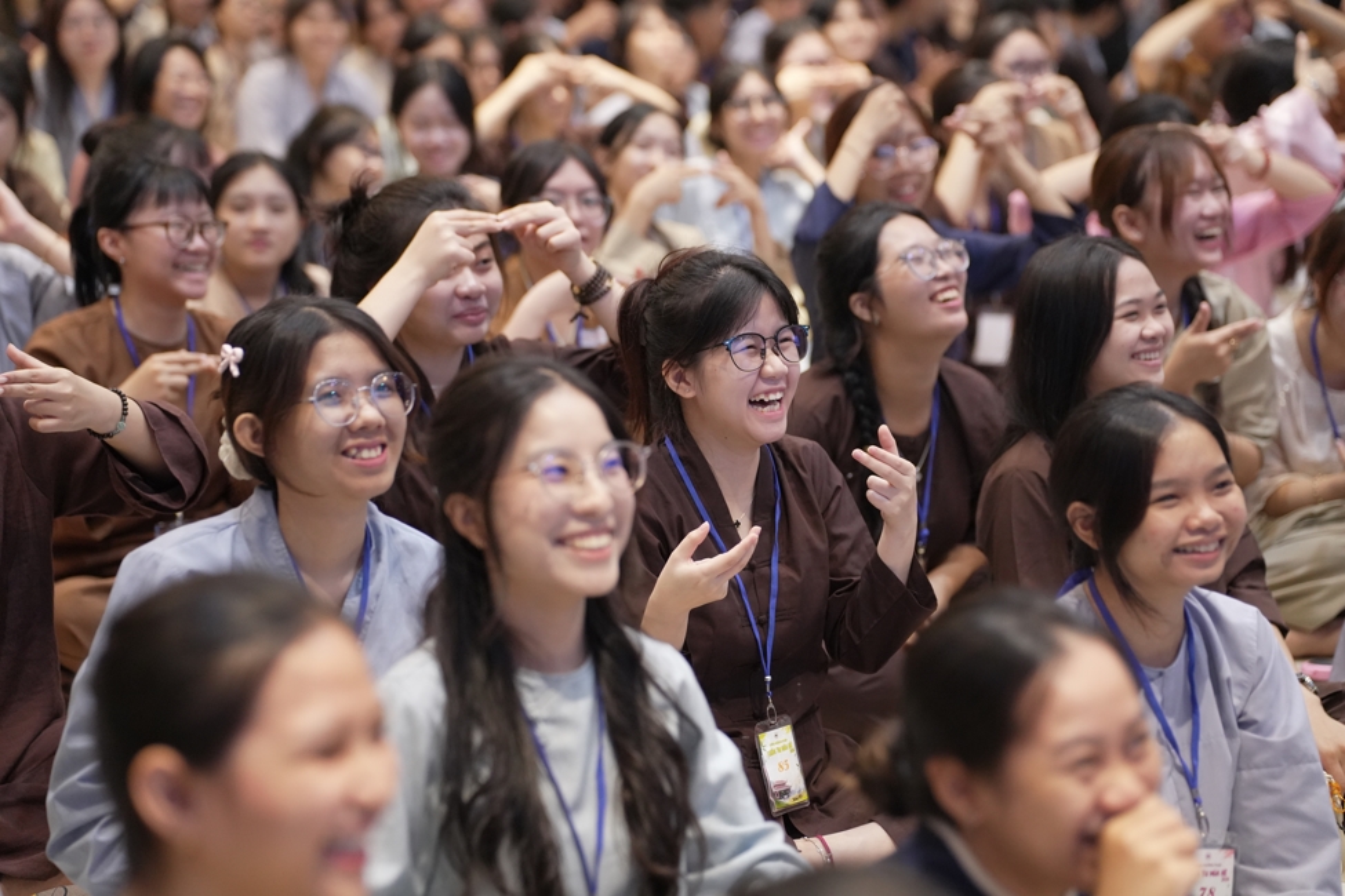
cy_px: 448
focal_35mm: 94
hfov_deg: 21.7
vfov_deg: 14.6
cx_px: 672
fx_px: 3512
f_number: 2.8
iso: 4000
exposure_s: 1/250
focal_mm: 94
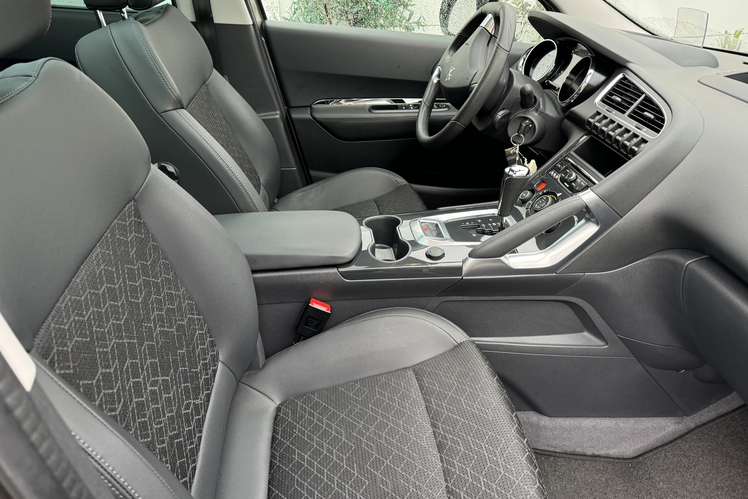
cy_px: 230
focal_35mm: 25
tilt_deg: -28.6
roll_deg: +2.6
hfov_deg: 71.5
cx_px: 374
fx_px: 519
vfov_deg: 51.2
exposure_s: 1/107
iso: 200
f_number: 1.78
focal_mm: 6.76
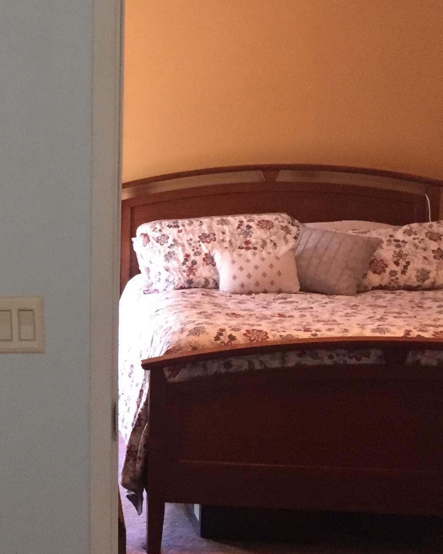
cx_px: -185
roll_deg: +0.8
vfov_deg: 29.1
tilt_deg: -6.8
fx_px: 1065
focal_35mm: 65
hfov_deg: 20.7
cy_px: 283
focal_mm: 4.15
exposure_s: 1/30
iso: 250
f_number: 2.2
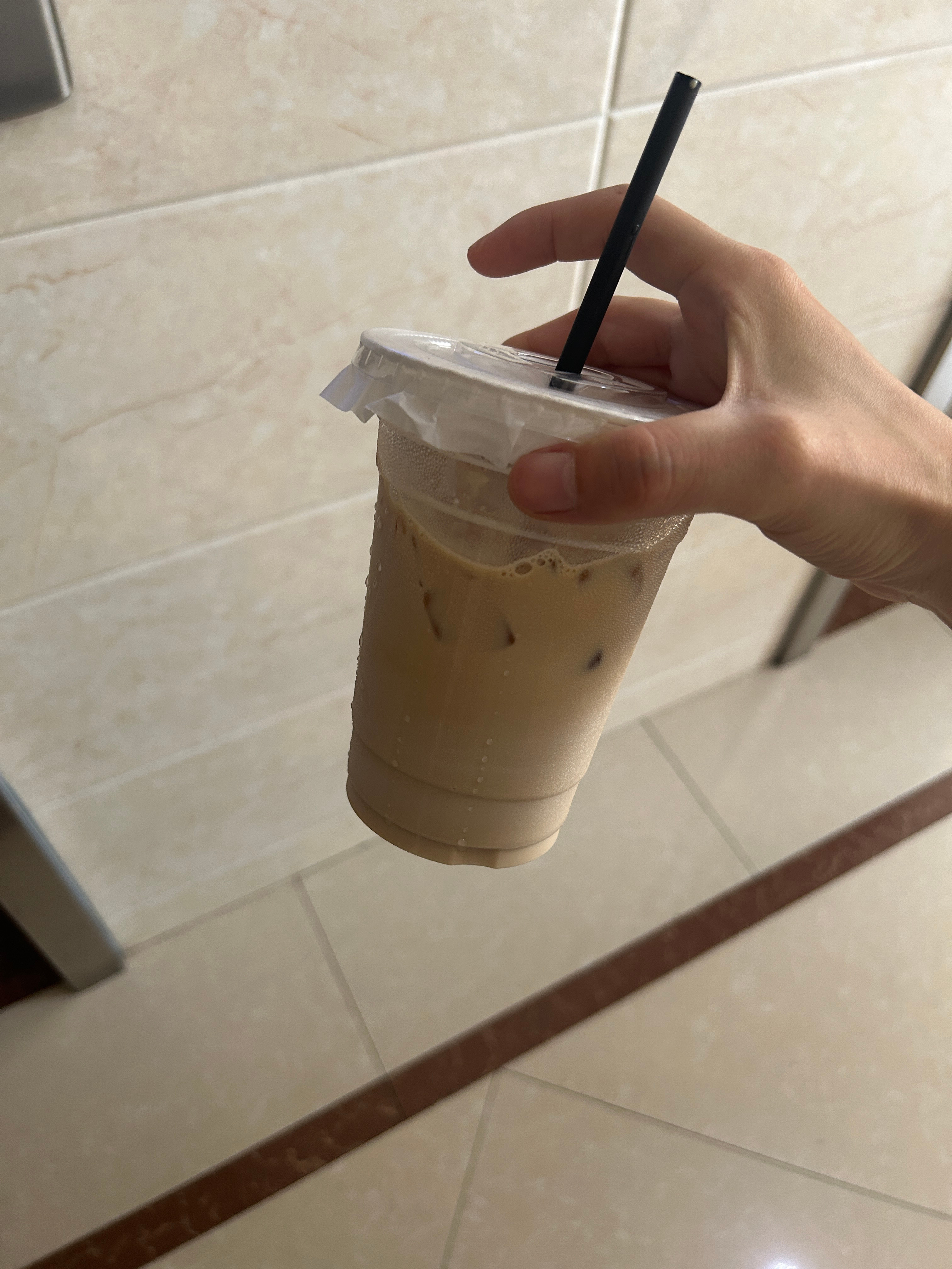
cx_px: 476
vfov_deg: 67.3
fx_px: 953
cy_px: 634
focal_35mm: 26
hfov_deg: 53.1
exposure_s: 1/68
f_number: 1.5
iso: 125
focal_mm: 5.7
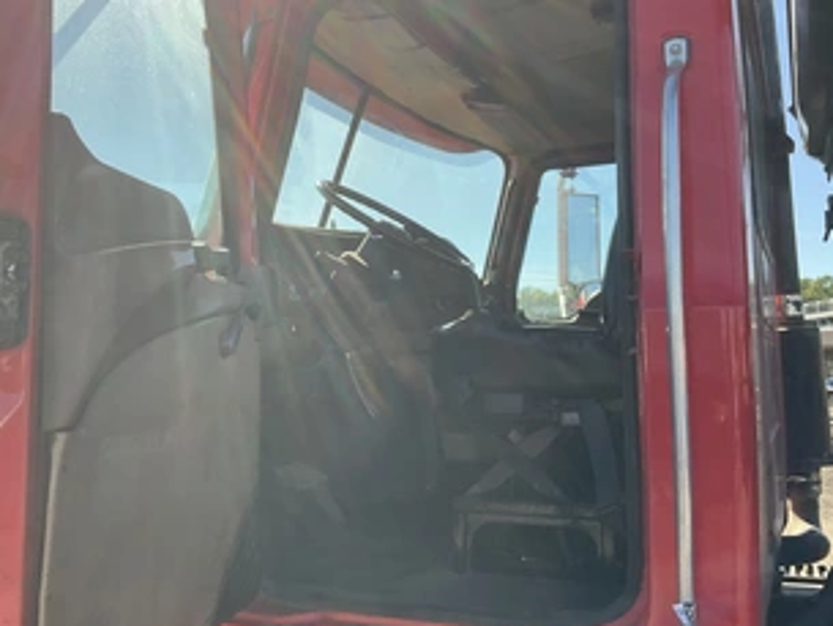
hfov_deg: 48.9
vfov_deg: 37.7
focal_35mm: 38
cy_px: 301
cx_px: 393
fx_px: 915
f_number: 1.8
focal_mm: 3
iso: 25
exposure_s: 1/898
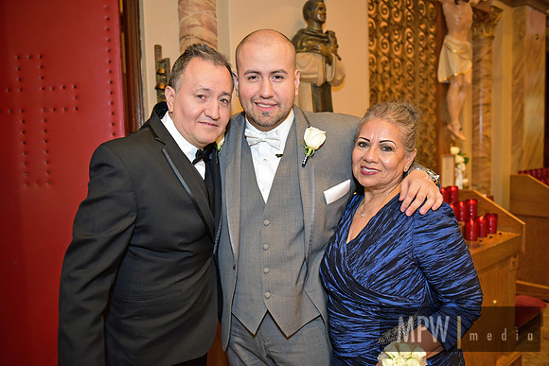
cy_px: 183
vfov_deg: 42.3
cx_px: 274
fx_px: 473
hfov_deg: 60.3
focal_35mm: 31
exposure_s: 1/125
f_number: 2.8
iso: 2000
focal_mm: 31
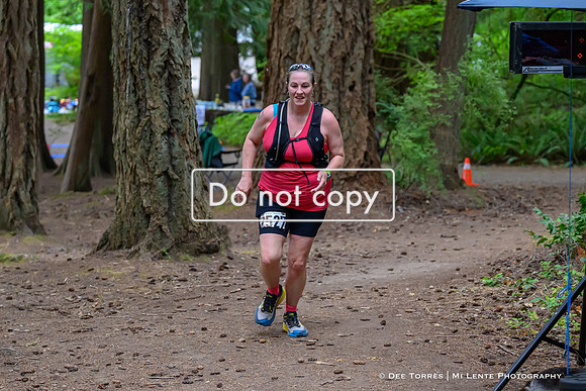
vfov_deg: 11.6
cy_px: 212
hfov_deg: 17.3
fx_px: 1931
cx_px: 282
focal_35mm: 119
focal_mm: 70
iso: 5000
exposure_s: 1/640
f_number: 3.2
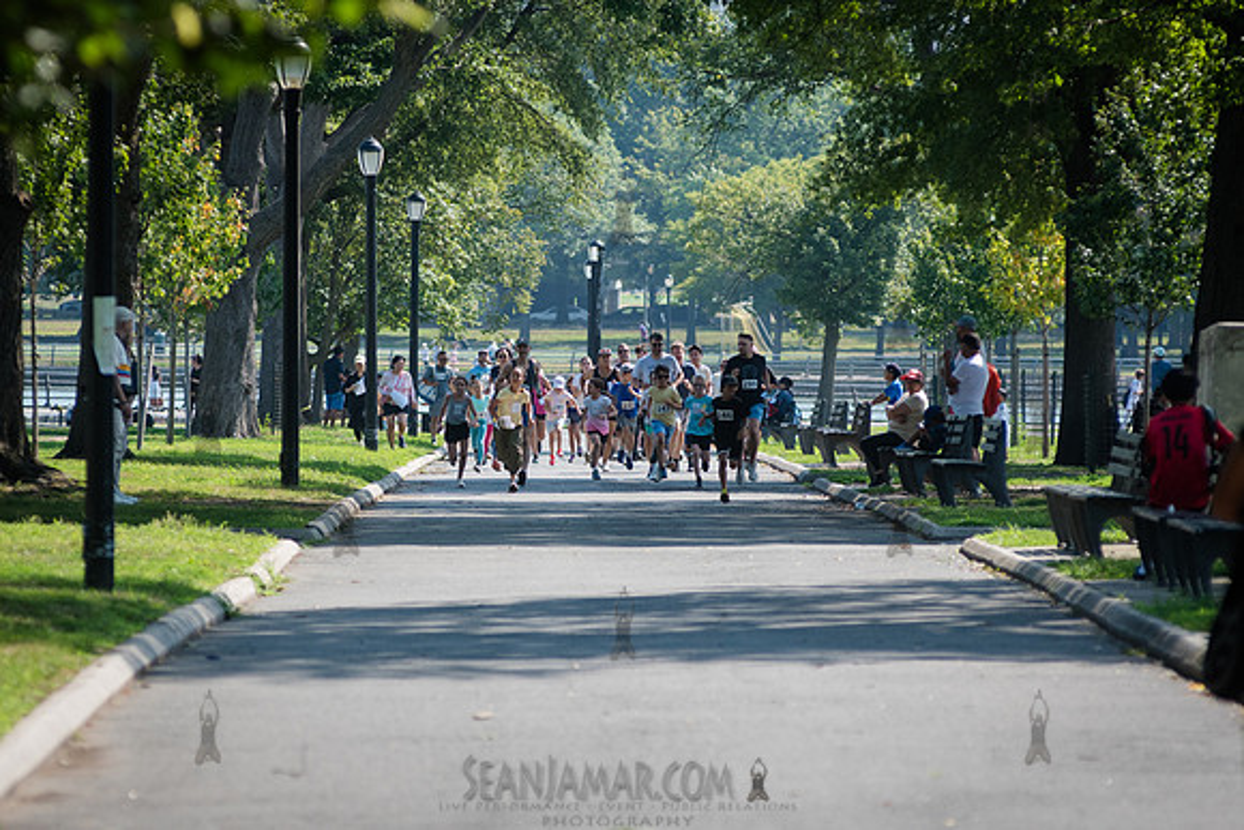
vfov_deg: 4.9
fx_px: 9789
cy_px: 444
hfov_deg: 7.3
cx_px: 527
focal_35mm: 283
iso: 500
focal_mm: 185
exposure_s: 1/2000
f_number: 4
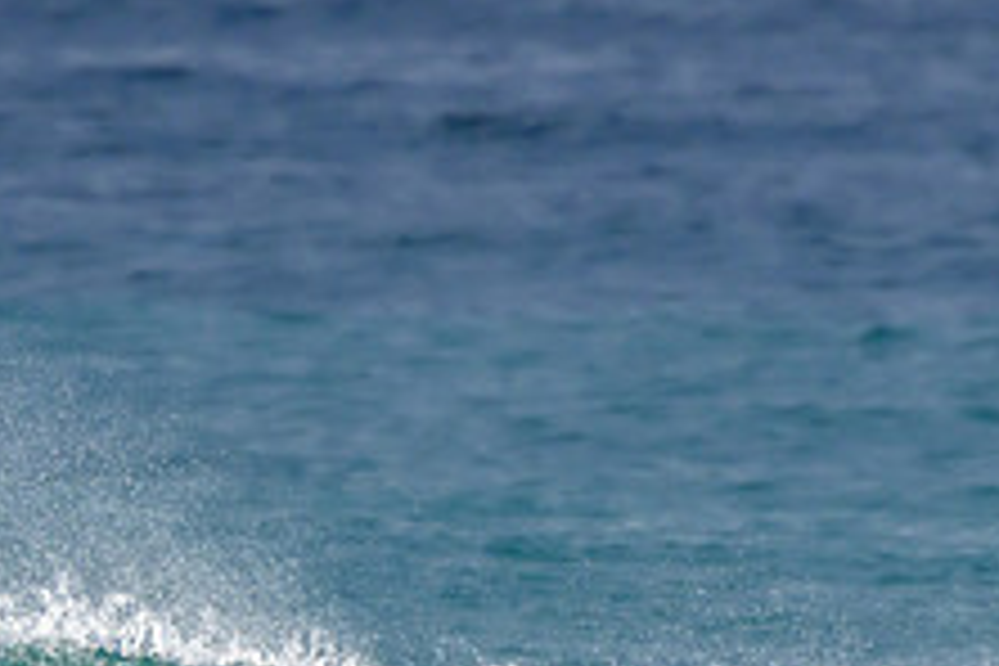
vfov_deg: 0.8
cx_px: 99
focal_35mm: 1832
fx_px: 50834
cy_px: 853
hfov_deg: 1.1
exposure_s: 1/2000
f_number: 11
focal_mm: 700
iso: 1800
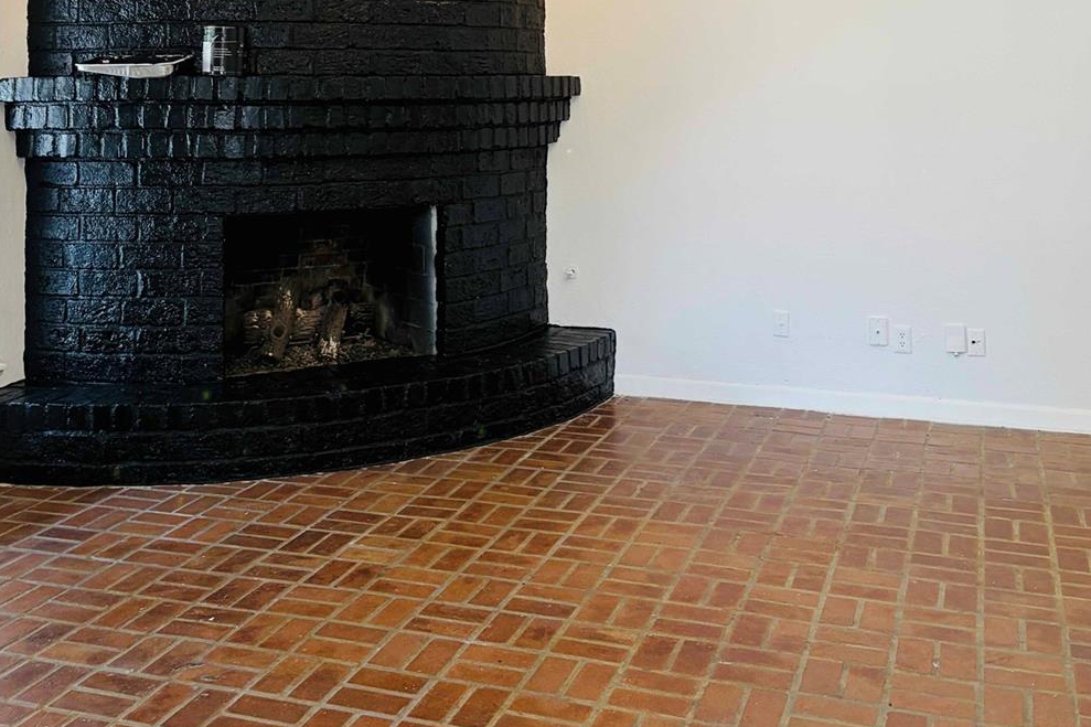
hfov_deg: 46.4
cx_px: 526
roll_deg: +0.4
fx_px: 1273
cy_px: 28
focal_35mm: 42
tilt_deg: +2.7
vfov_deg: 30.0
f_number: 1.6
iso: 80
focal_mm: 5.96
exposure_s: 1/60
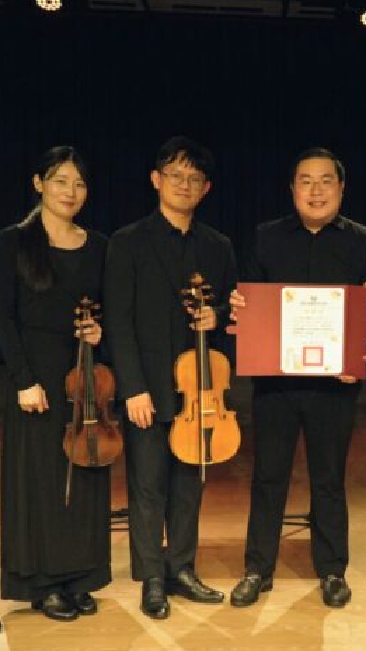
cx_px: 330
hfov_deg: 20.7
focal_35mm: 57
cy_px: 370
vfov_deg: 36.6
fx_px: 982
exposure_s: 1/125
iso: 1250
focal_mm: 21
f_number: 4
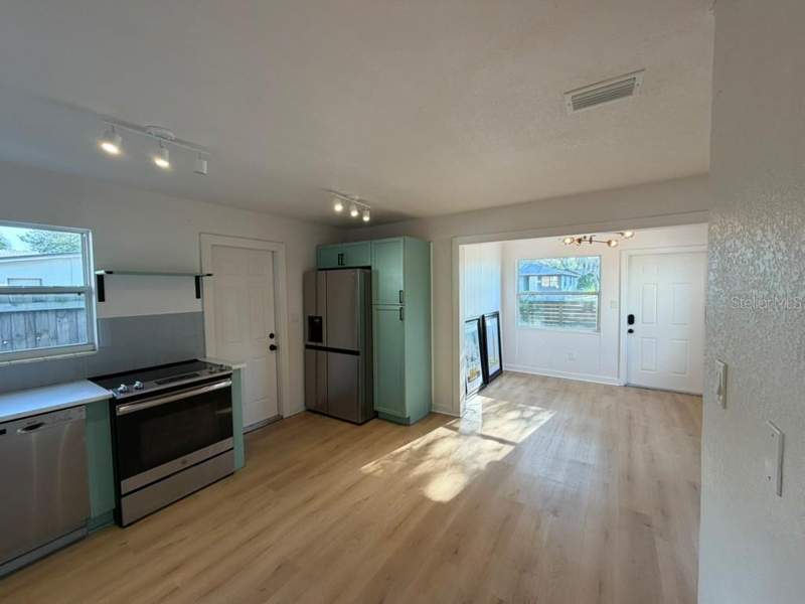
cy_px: 302
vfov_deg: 85.7
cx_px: 402
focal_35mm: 14
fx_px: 326
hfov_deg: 102.1
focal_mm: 2.22
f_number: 2.2
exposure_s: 1/120
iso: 160
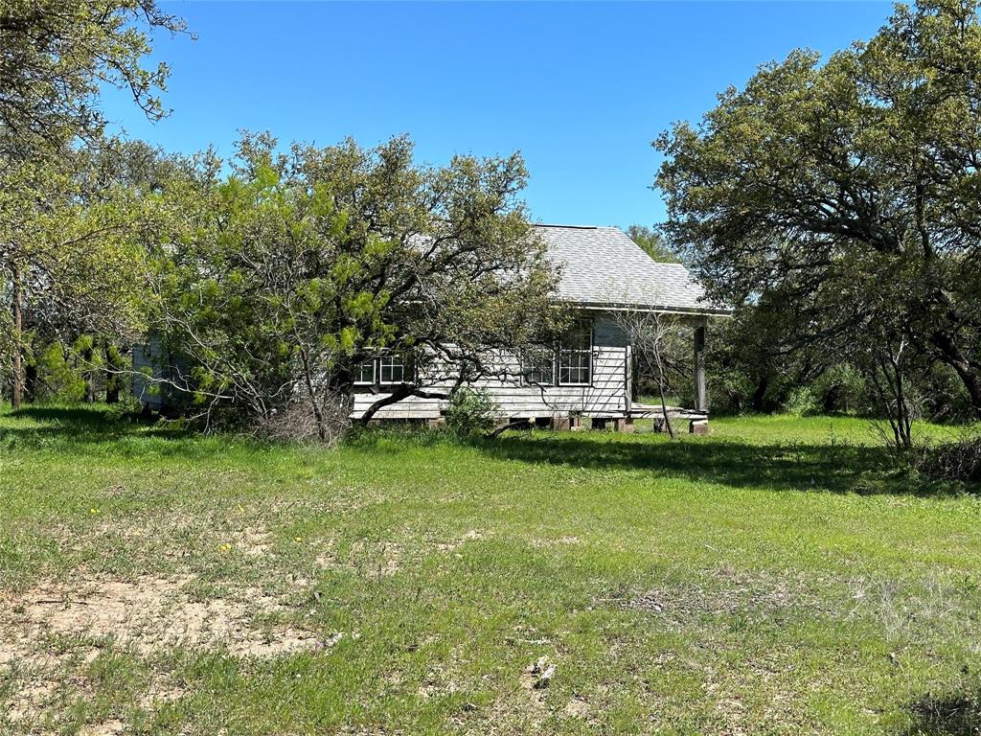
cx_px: 490
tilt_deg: +0.8
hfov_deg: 39.7
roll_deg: -1.2
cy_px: 368
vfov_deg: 30.3
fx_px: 1360
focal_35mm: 48
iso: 64
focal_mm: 6.86
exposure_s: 1/2976
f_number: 1.78
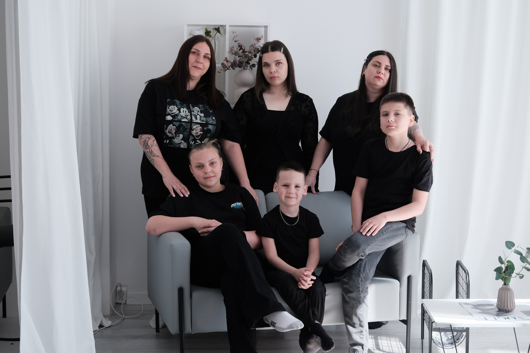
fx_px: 824
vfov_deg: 24.2
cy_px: 176
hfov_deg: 35.6
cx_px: 265
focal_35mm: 56
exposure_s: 1/320
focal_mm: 37.6
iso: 500
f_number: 4.5
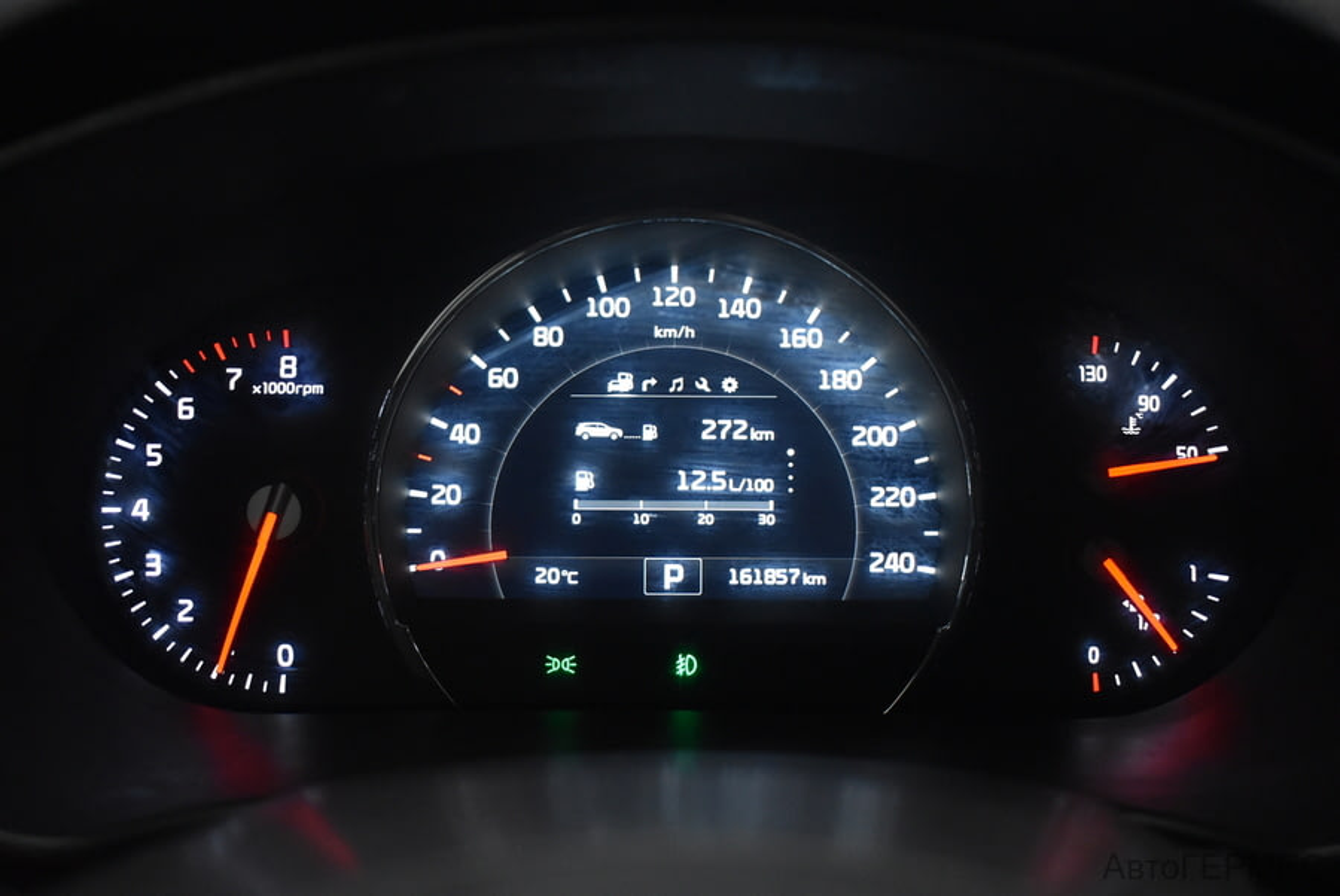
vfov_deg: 37.0
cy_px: 448
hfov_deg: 53.1
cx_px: 670
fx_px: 1341
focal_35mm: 36
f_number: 4
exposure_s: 1/80
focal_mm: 24
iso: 2800
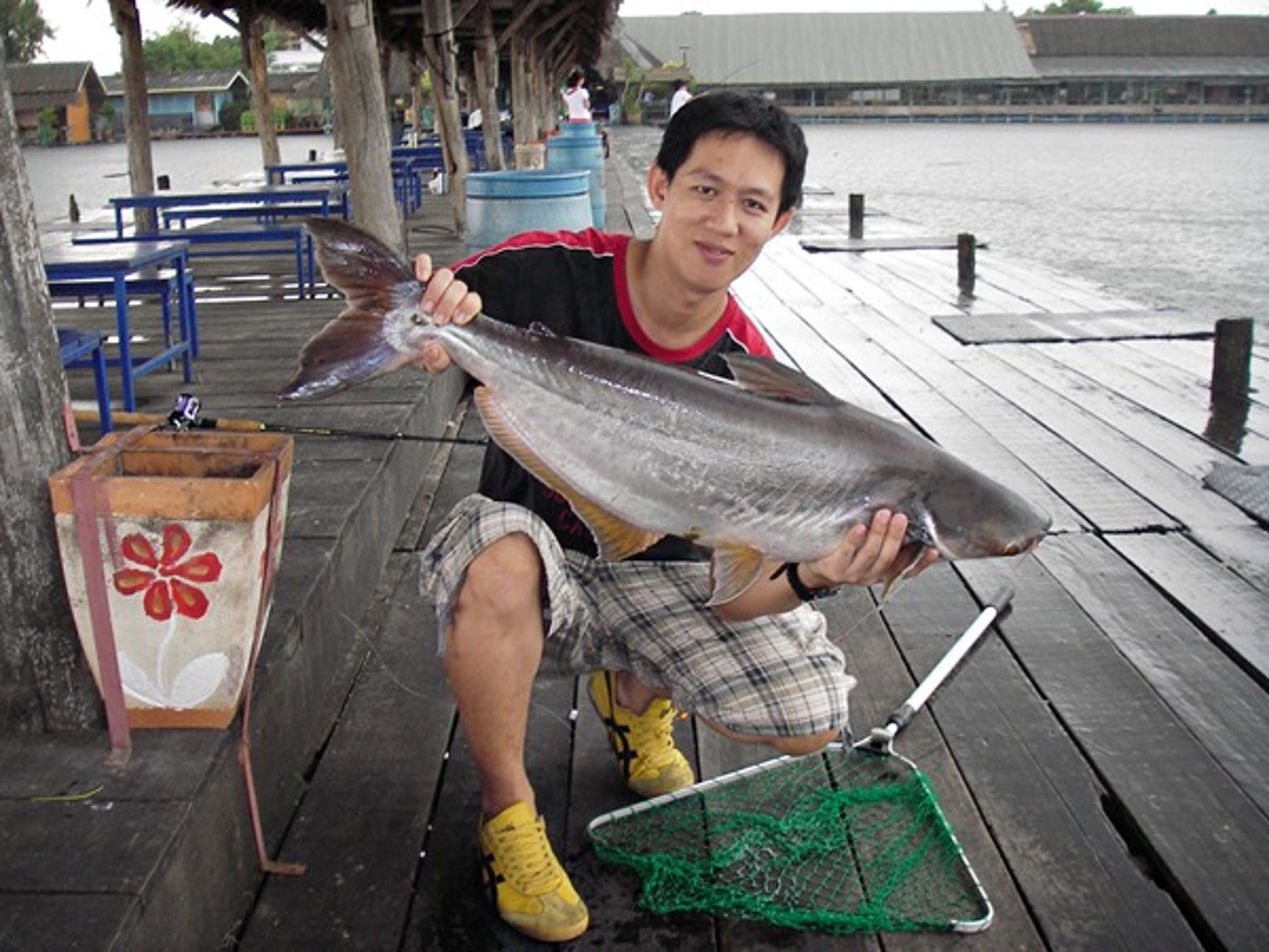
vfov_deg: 37.7
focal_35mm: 38
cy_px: 476
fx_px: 1393
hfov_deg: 49.0
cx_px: 634
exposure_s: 1/30
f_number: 3.3
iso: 64
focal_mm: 6.3
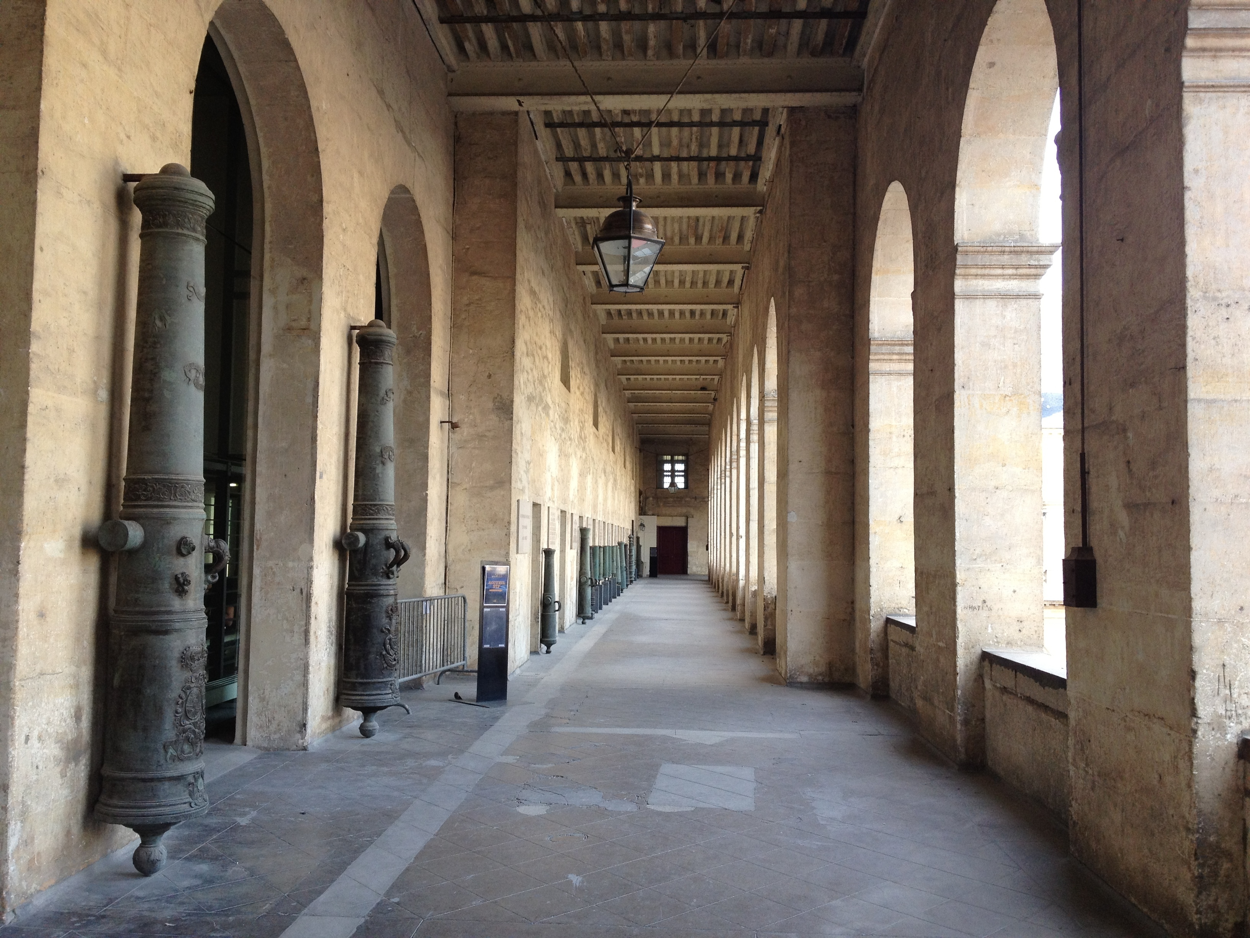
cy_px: 469
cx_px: 625
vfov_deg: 40.7
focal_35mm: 35
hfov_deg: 52.6
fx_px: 1264
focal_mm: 4.28
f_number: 2.4
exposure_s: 1/120
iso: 80
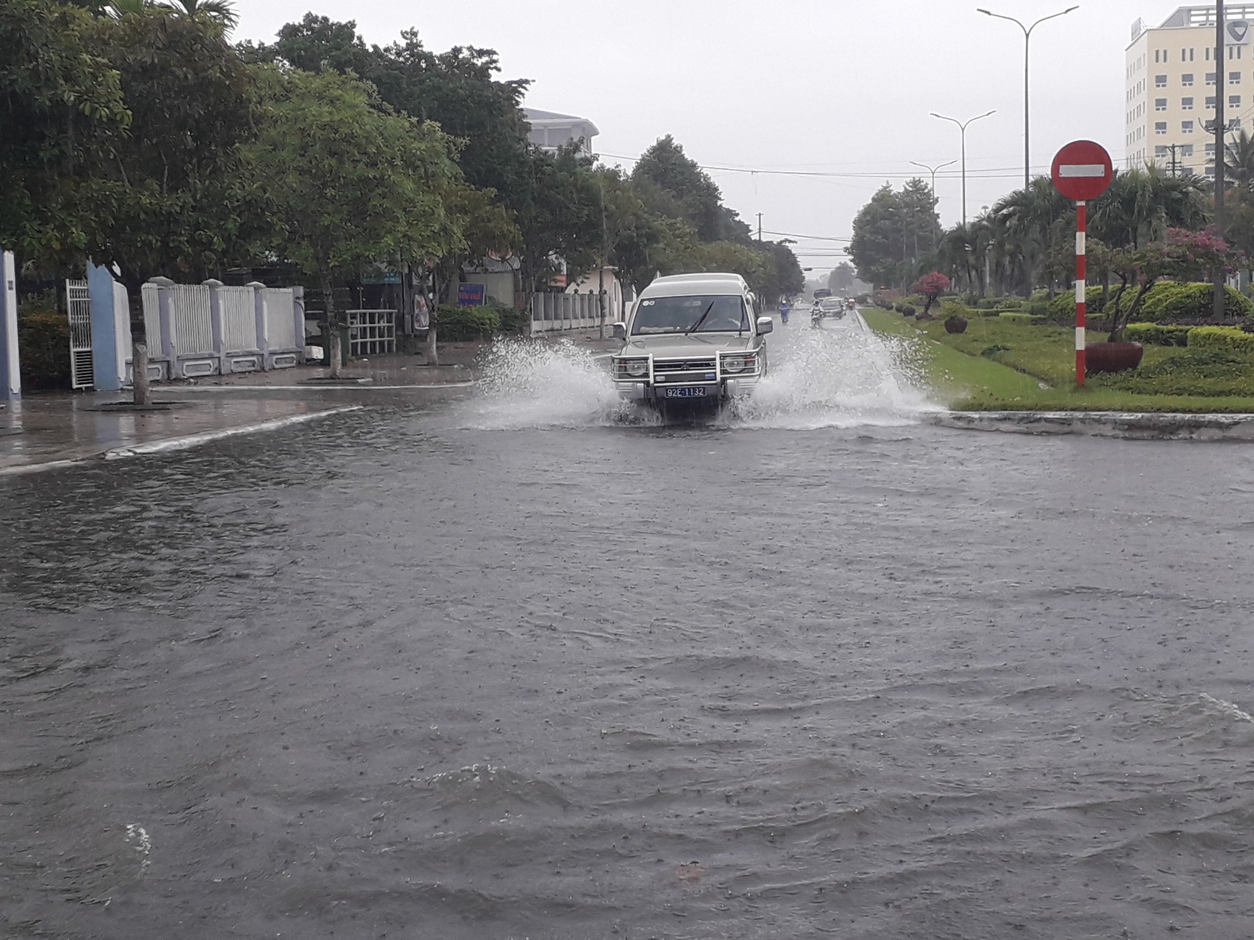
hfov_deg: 65.3
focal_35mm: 27
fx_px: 978
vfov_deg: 51.4
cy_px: 470
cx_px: 627
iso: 40
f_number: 1.9
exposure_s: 1/223
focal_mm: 3.6
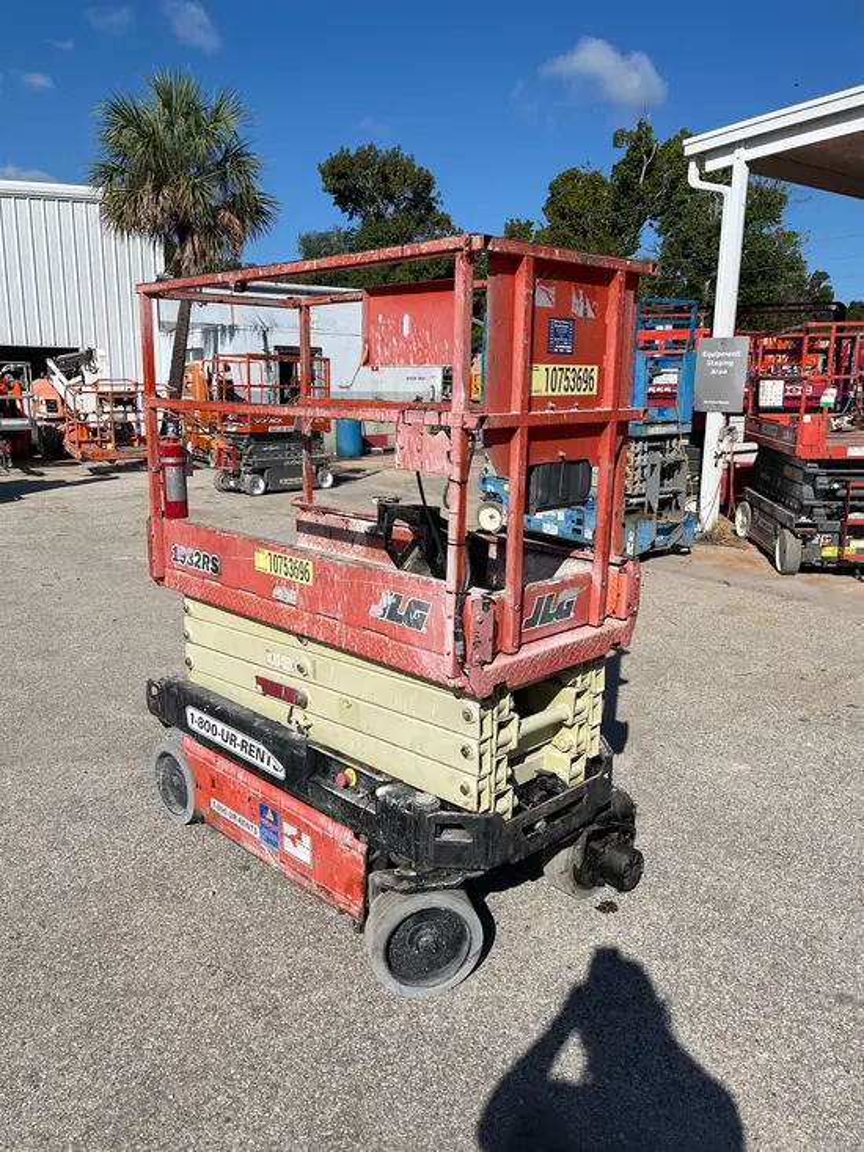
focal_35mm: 26
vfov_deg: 67.3
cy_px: 576
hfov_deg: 53.1
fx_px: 865
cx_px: 432
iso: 50
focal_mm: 5.1
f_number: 1.6
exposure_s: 1/6494
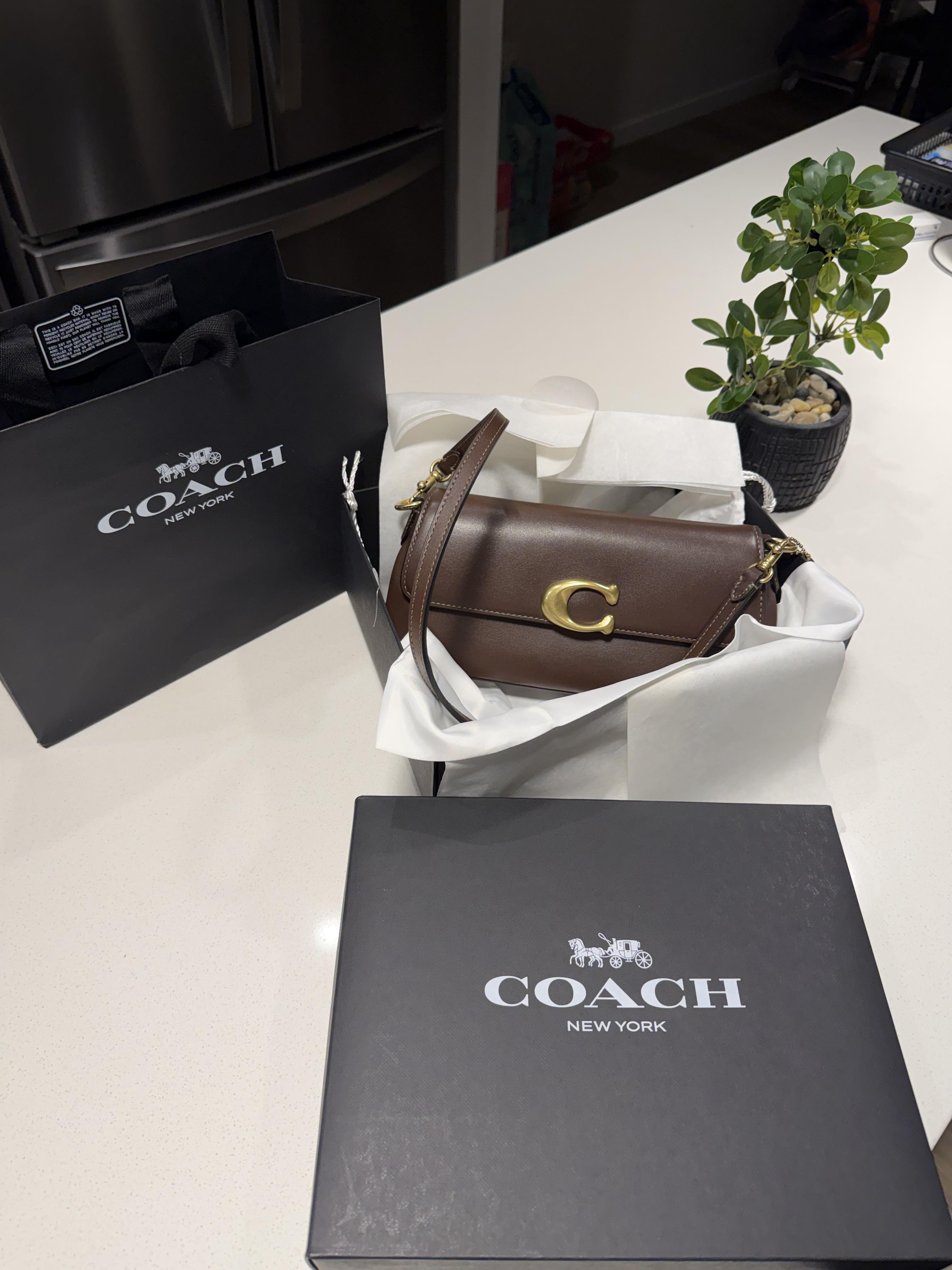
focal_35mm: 24
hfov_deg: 56.8
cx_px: 476
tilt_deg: -47.7
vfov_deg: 71.6
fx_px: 880
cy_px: 635
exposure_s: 1/120
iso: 100
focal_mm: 6.76
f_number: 1.78
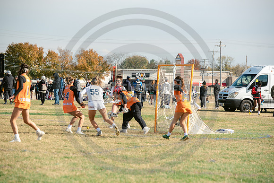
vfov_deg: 8.6
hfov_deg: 12.8
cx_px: 137
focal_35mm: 160
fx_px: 1218
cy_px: 92
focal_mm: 160
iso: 250
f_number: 5
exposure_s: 1/1600
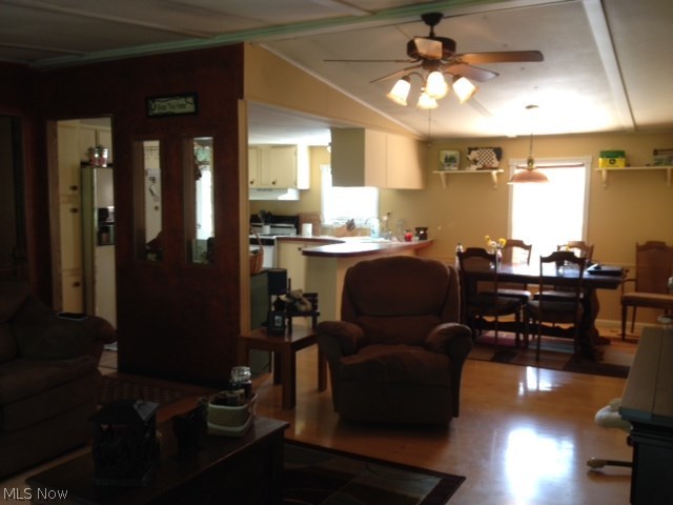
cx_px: 336
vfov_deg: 40.7
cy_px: 252
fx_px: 680
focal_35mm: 35
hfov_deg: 52.6
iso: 64
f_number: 2.4
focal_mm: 4.28
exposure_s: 1/20
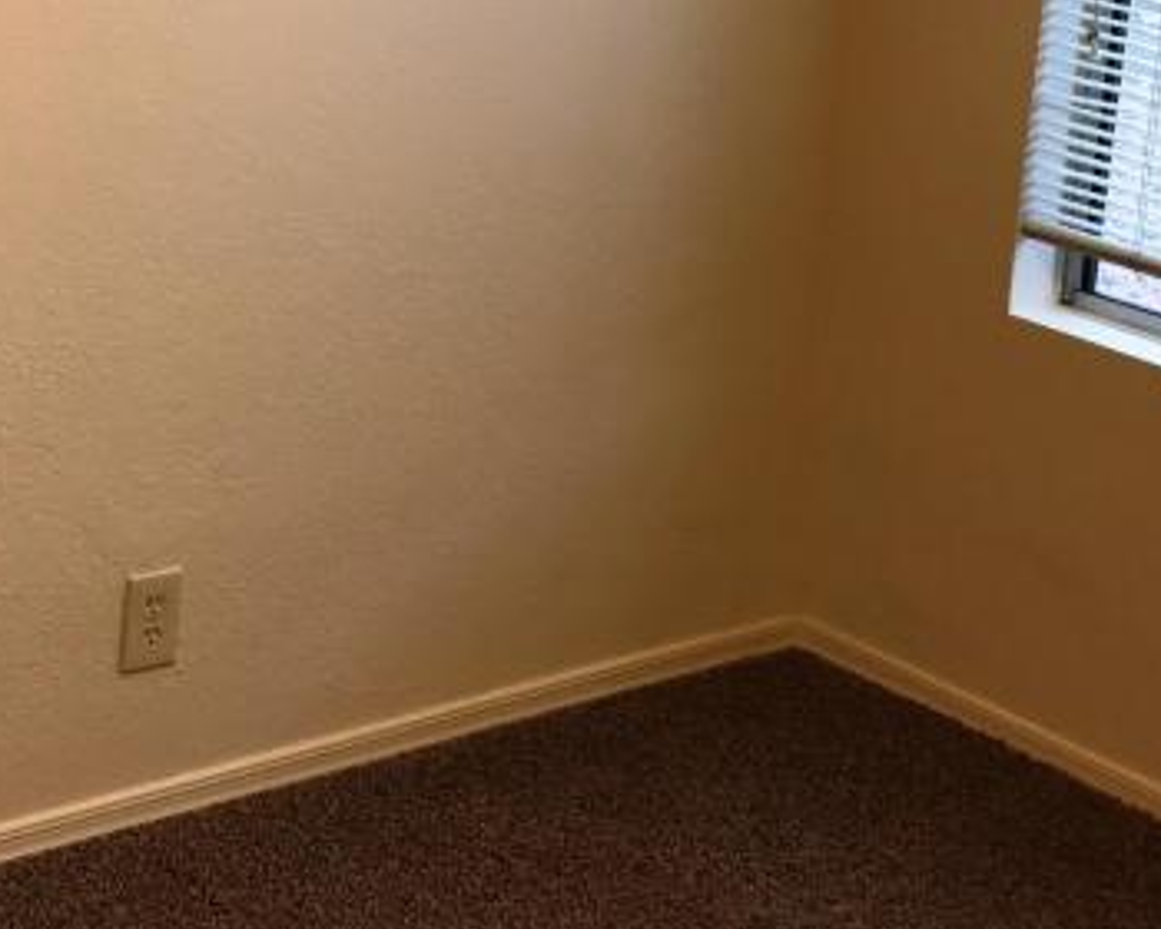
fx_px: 2749
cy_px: 50
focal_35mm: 80
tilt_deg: -10.0
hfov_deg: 23.6
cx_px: 299
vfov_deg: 18.8
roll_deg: -3.7
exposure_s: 1/30
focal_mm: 3.99
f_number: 1.8
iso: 32
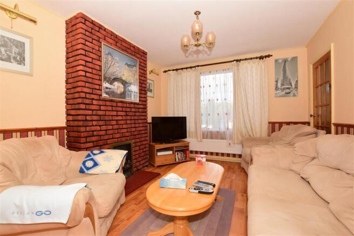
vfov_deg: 77.3
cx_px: 177
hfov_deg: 100.4
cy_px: 118
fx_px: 147
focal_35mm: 15
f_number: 8
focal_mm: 10
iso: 400
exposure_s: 1/125
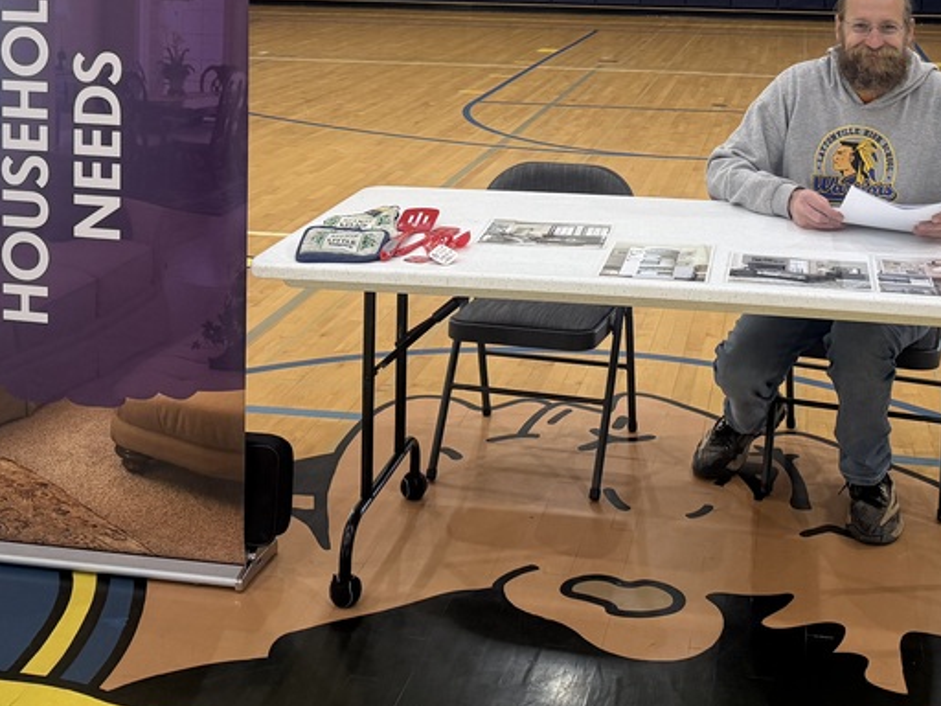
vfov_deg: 28.5
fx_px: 1305
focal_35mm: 48
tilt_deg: -3.8
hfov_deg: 39.3
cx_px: 601
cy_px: 13
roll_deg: -1.1
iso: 250
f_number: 1.78
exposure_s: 1/60
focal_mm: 6.76
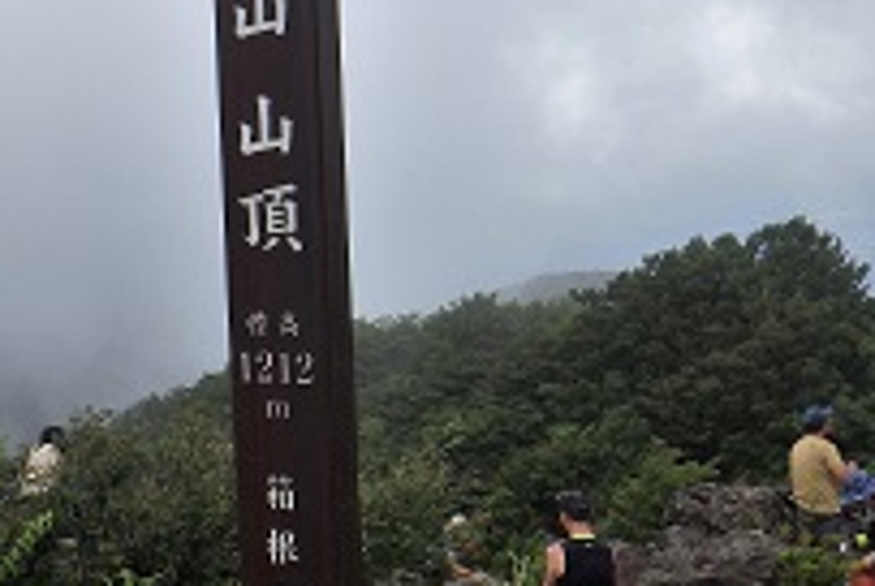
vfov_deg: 20.6
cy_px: 220
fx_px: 1606
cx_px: 256
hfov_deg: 30.1
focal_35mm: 66
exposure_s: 1/1000
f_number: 4.2
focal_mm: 5
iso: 125
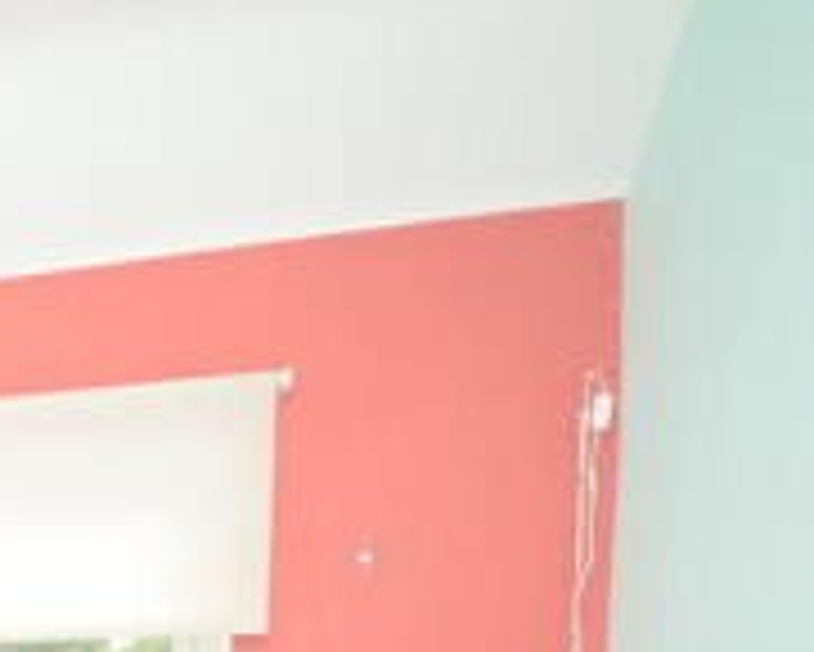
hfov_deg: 23.1
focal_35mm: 51
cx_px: -594
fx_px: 1229
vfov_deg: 25.9
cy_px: 818
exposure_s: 1/60
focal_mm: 10
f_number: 4
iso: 100
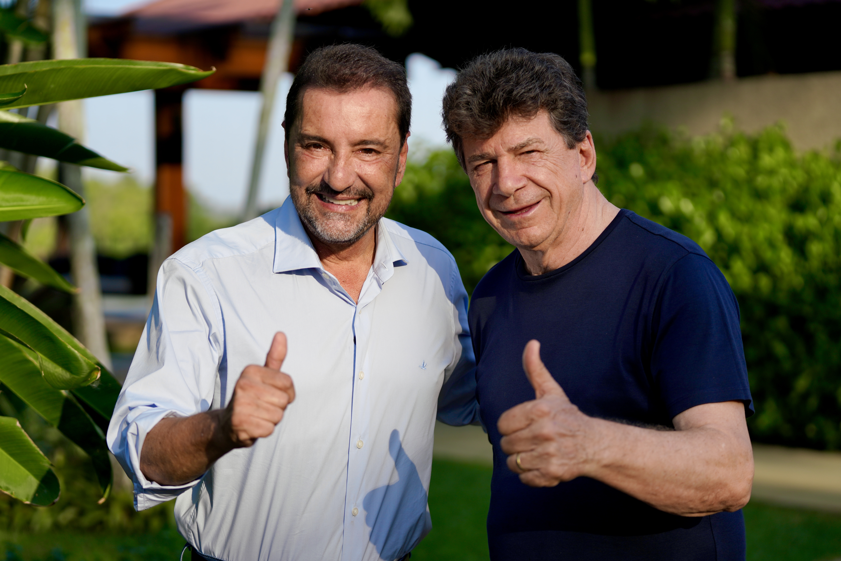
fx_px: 1729
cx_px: 420
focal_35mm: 74
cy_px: 280
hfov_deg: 27.3
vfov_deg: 18.4
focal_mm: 74
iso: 160
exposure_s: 1/2000
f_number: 2.8
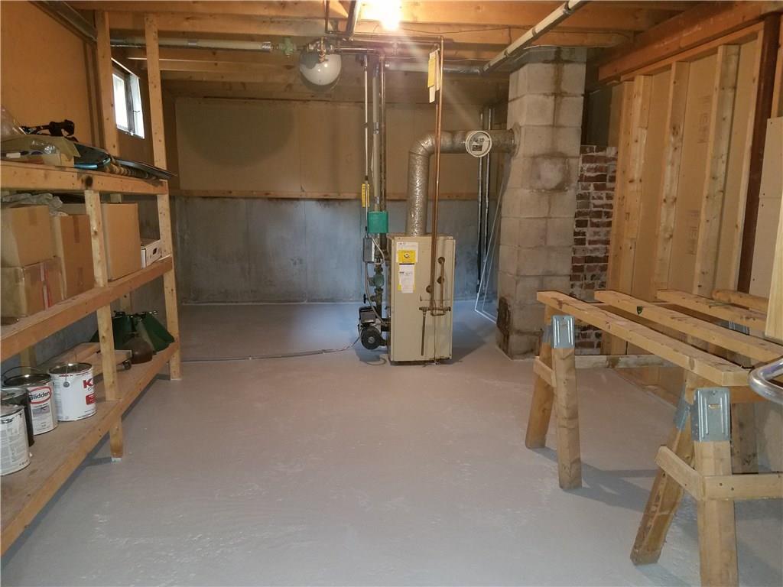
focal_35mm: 26
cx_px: 392
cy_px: 294
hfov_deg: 67.3
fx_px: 588
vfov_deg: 53.1
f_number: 1.7
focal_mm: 4.2
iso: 200
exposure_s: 1/10
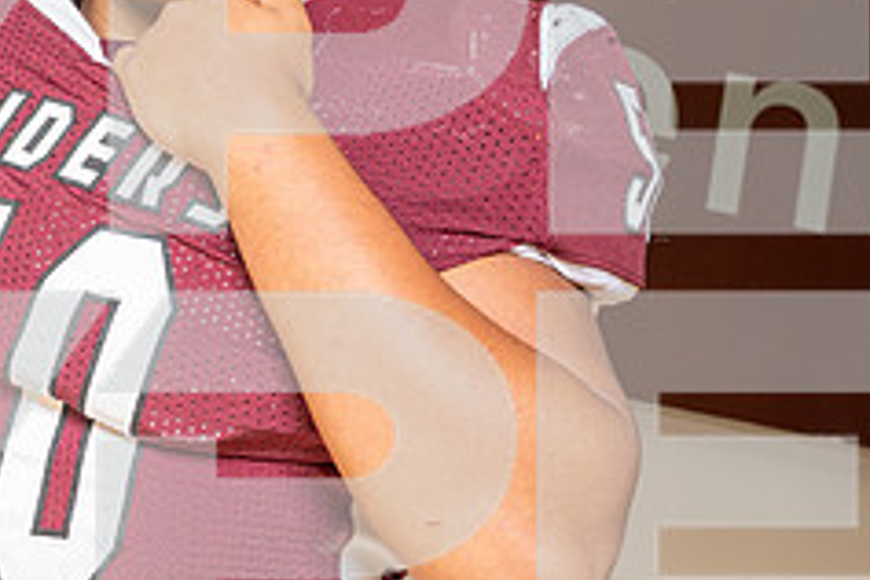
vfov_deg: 15.3
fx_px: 2127
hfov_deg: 22.4
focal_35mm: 88
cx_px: 37
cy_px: 42
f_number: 8
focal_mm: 36
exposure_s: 1/250
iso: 800
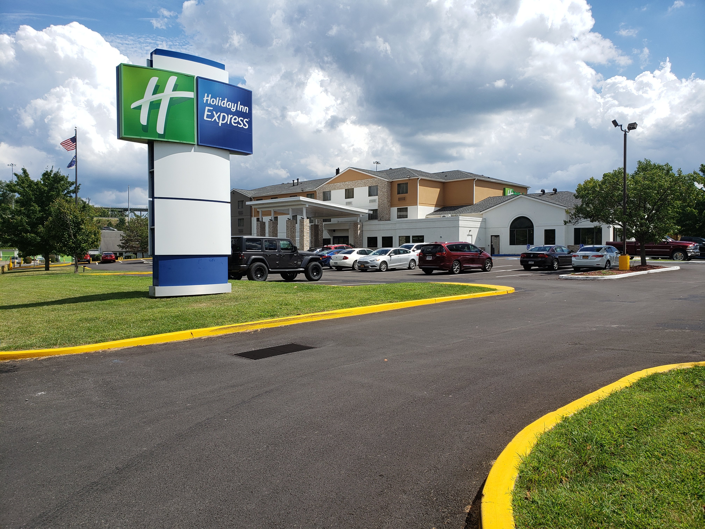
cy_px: 264
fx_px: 530
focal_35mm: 26
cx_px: 352
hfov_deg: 67.3
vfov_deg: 53.1
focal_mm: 4.3
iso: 50
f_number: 2.4
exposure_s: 1/1654
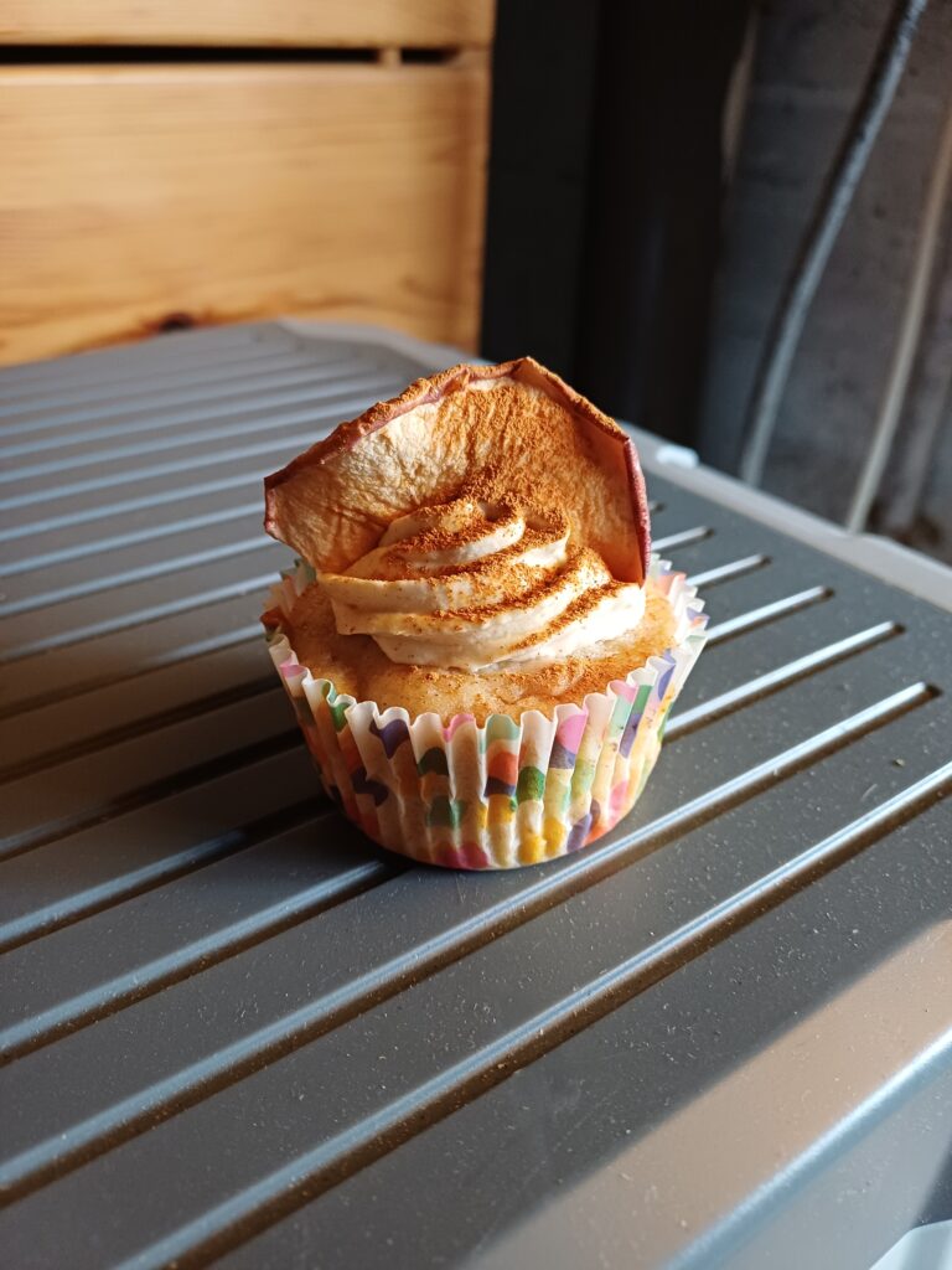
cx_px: 476
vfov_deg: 69.4
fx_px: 917
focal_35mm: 25
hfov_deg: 54.9
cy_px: 635
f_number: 1.8
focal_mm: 4.65
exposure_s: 1/33.3
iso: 400
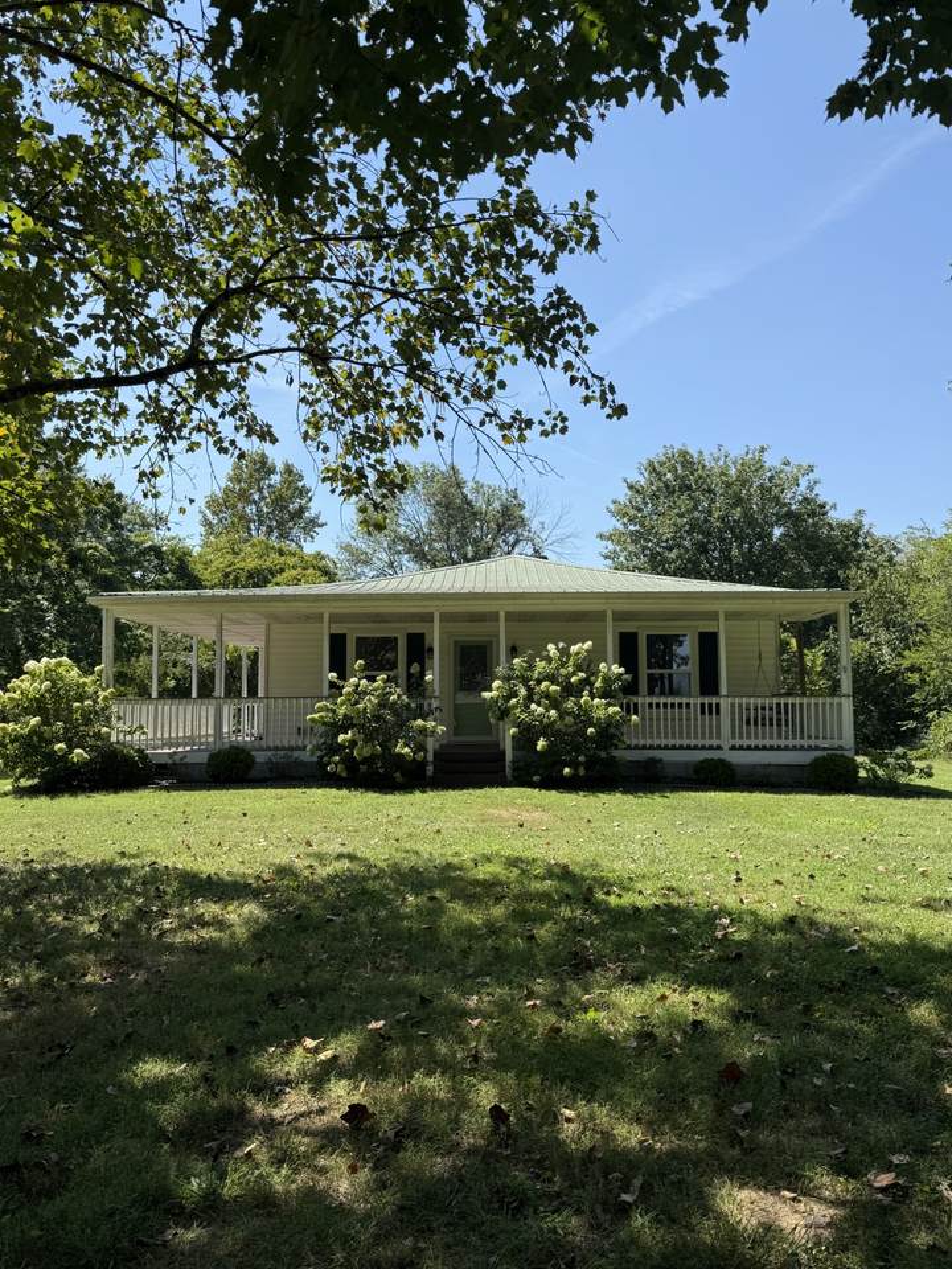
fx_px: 880
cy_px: 634
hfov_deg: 56.8
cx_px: 476
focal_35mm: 24
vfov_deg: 71.6
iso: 80
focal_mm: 6.76
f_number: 1.78
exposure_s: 1/2703
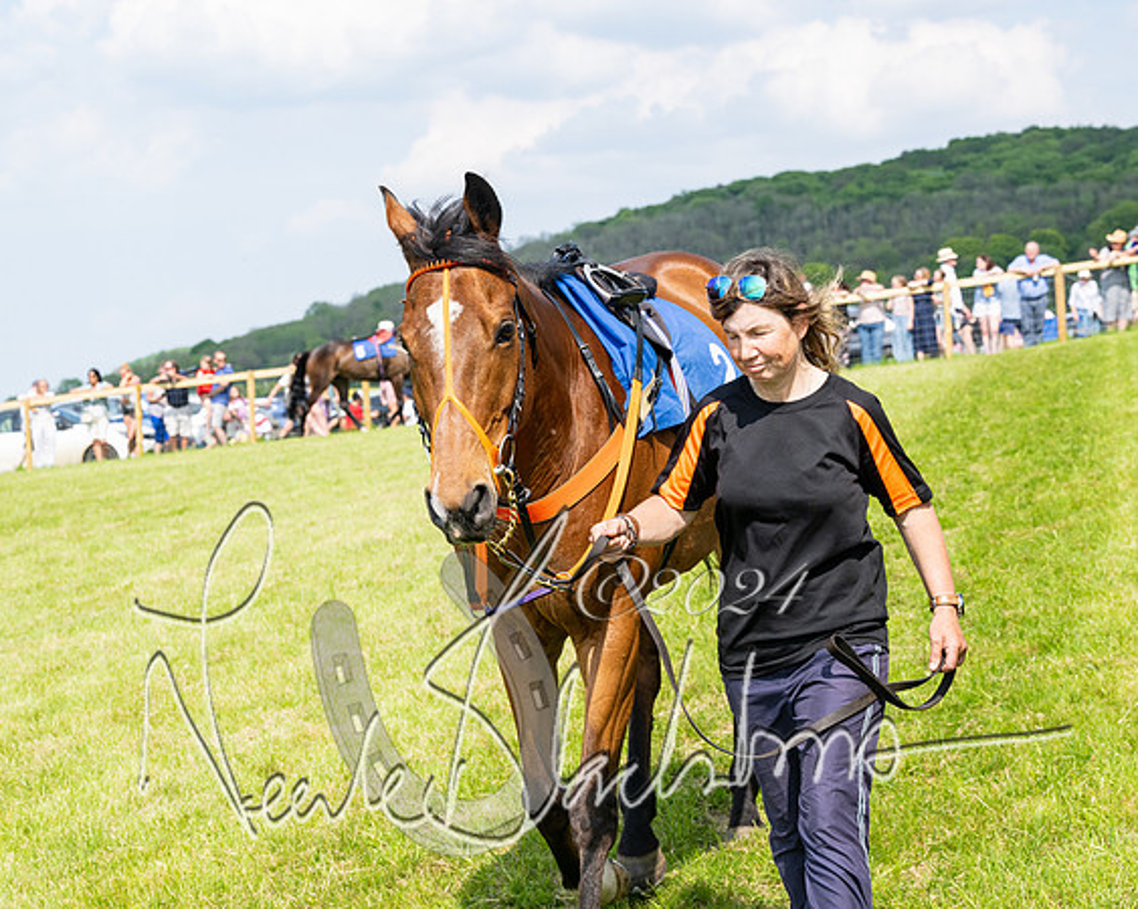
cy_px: 454
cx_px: 569
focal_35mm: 88
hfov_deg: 21.8
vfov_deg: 17.5
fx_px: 2959
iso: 400
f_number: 8
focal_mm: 78
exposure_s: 1/800
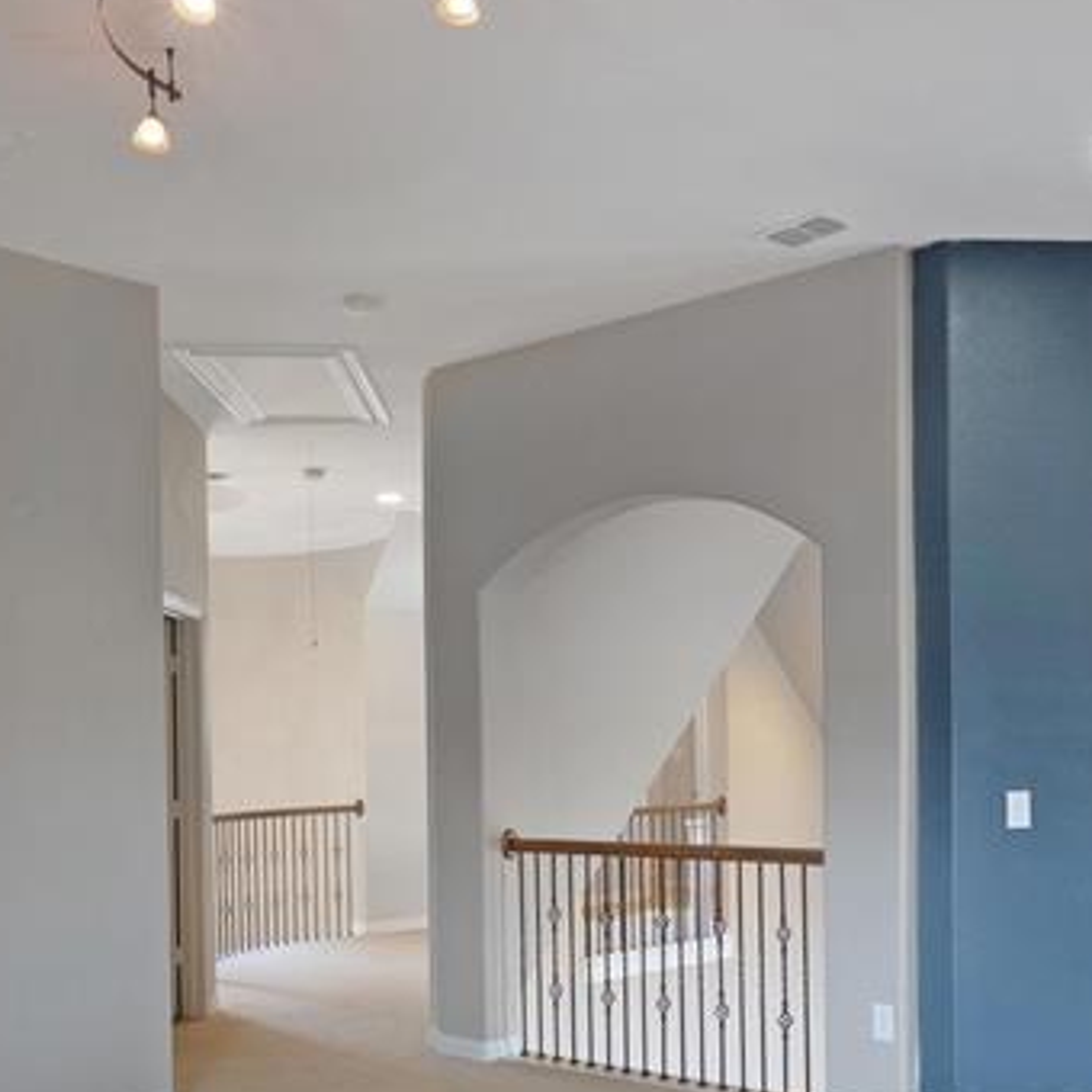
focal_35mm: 41
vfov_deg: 40.2
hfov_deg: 40.7
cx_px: 678
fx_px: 1463
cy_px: 766
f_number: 9
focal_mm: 16
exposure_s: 1/8
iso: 640
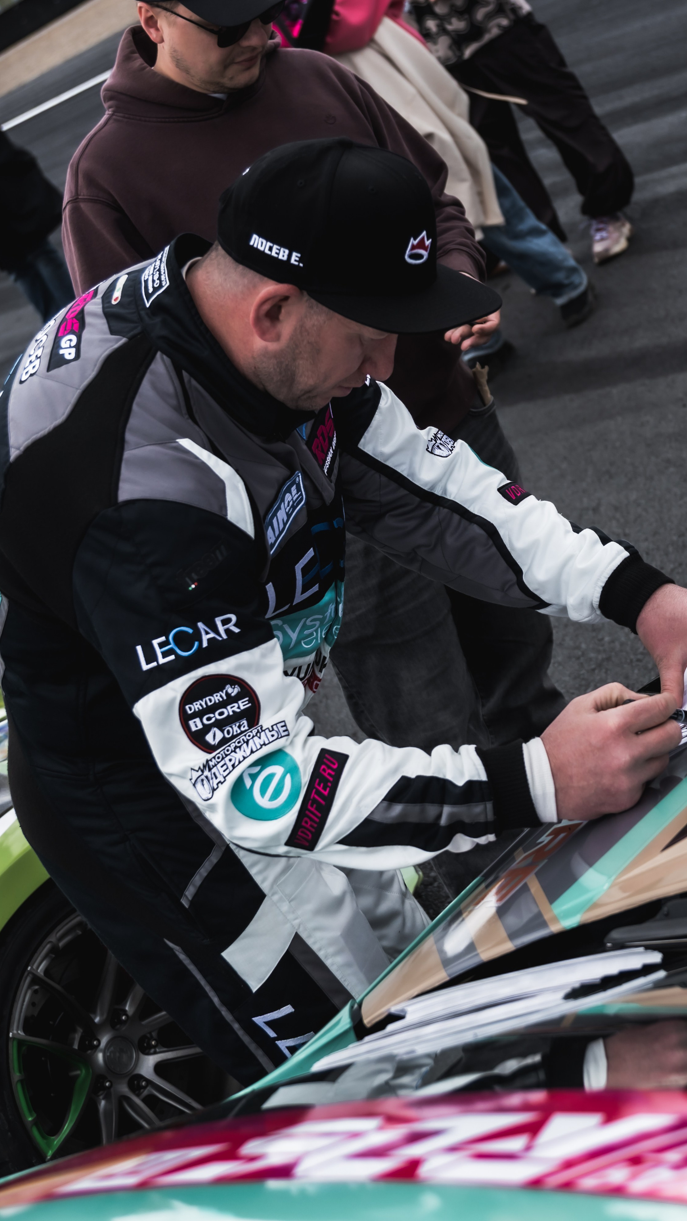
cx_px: 500
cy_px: 608
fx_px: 2073
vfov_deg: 32.8
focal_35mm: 64
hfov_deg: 18.7
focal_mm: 27
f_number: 2.8
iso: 100
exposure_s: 1/640
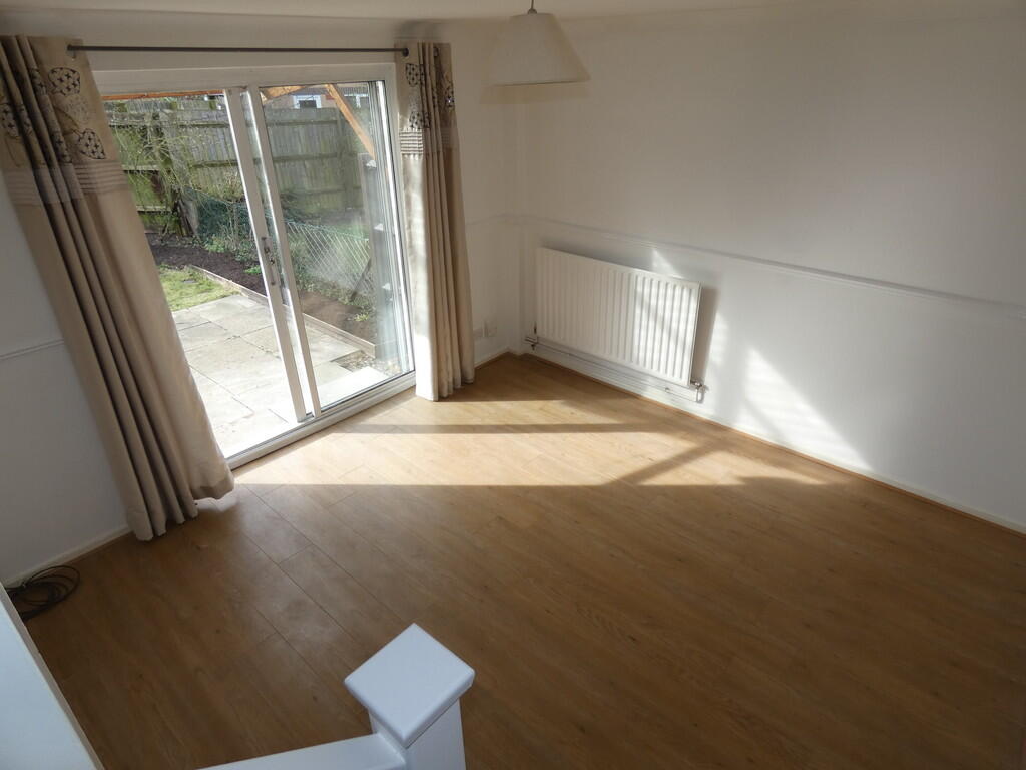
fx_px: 593
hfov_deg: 81.7
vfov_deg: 66.0
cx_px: 513
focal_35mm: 20
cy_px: 385
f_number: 2.8
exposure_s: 1/160
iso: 80
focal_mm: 3.6
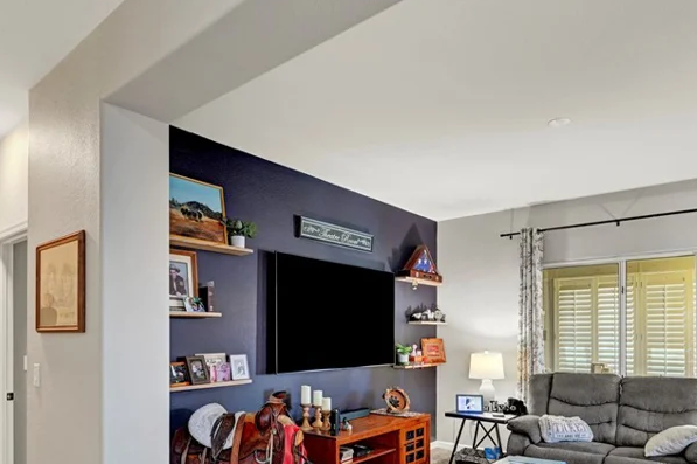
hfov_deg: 73.7
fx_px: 464
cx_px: 326
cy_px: 329
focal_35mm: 24
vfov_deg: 51.5
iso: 800
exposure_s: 1/5
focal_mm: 14
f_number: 7.1
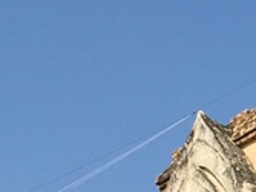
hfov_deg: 9.0
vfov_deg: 6.7
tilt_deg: +9.7
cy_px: 464
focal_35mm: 209
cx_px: 498
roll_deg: -1.4
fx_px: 1545
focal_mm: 4.15
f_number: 2.2
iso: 32
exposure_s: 1/2083
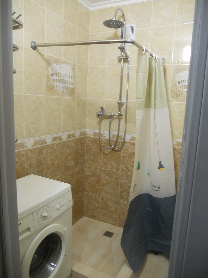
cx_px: 104
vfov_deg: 65.3
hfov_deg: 51.4
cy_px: 139
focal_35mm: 27
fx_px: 216
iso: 250
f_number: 3.2
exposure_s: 1/30
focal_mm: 4.9
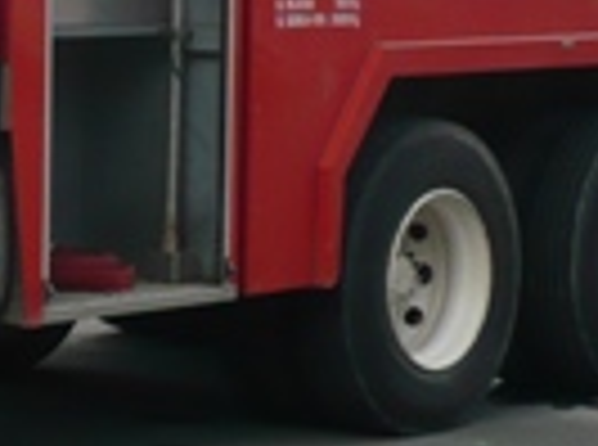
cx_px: -301
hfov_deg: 11.3
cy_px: -23
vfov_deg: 8.7
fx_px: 2912
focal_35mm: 169
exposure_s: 1/200
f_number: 2.8
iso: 100
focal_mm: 5.8
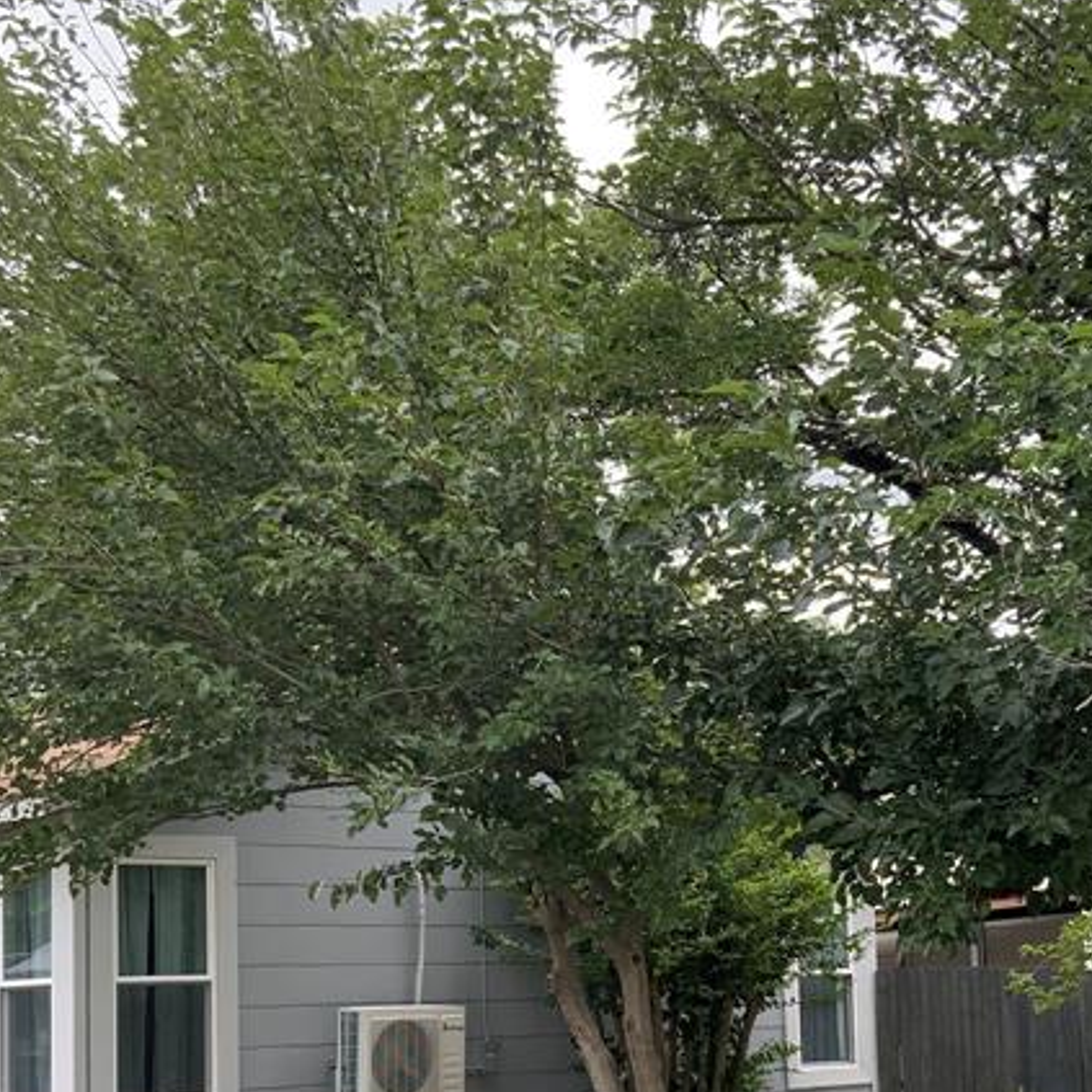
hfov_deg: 27.6
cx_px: 692
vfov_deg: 27.3
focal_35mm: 62
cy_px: 829
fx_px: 2213
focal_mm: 3
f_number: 1.8
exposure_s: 1/272
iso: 16
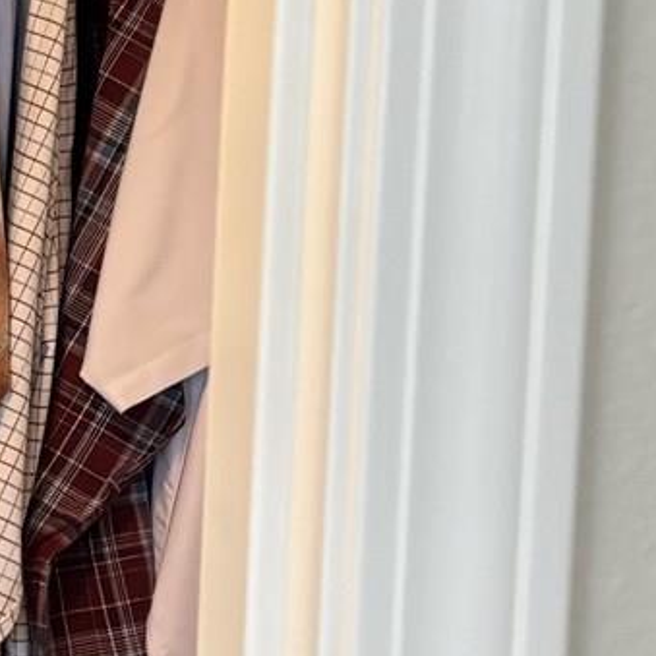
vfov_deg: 11.1
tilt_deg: -4.8
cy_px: 83
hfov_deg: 10.5
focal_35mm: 156
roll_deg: -3.4
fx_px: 3345
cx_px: -544
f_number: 1.6
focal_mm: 5.96
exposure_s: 1/120
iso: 100
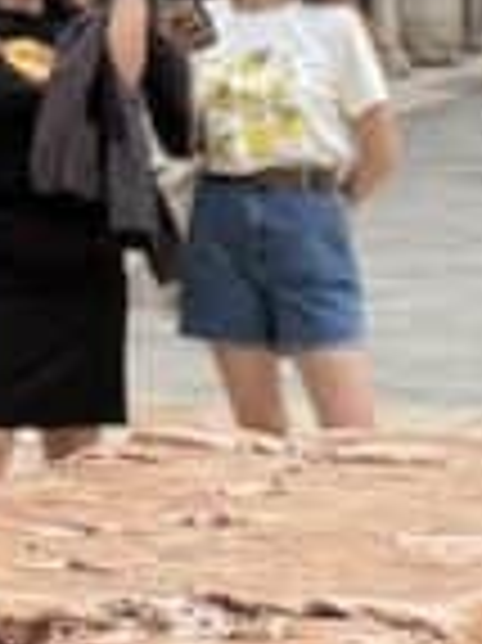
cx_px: 1095
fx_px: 3198
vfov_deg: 10.5
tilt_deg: -21.9
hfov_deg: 8.1
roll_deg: -3.9
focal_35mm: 172
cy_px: 1324
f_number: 1.78
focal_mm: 6.76
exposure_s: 1/1653
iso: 100
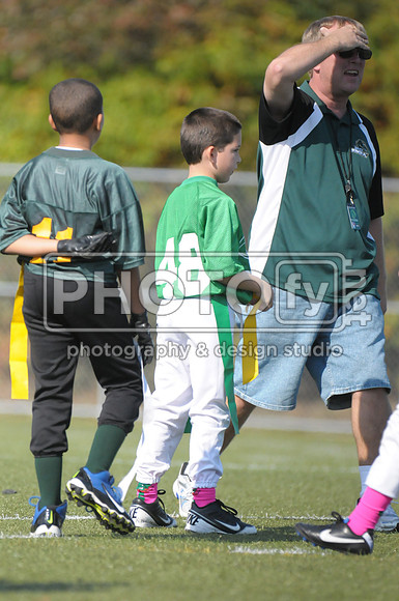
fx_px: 7253
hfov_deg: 3.2
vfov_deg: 4.7
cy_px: 300
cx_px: 200
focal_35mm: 435
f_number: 4
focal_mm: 290
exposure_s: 1/8000
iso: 1600
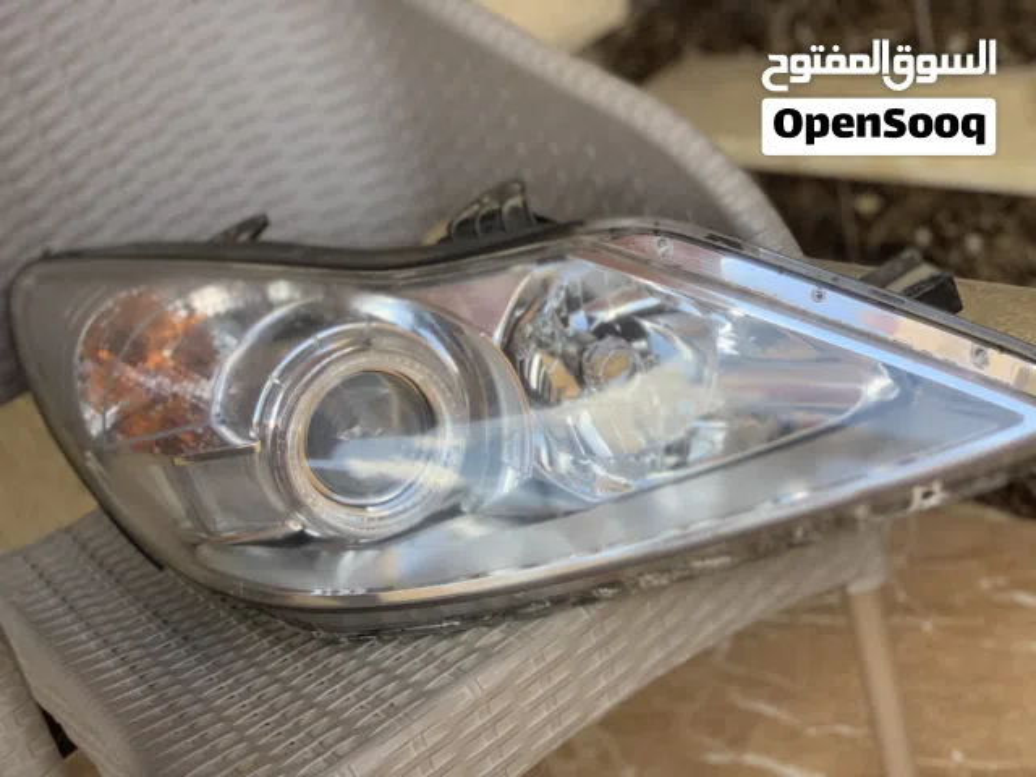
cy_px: 388
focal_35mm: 52
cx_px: 518
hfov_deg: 36.8
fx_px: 1556
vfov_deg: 28.0
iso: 20
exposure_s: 1/122
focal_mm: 6
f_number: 2.4
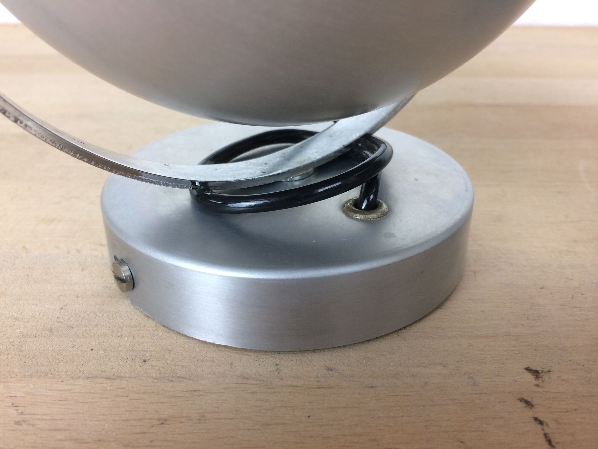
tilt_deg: -28.9
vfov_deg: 48.2
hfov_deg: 61.7
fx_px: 501
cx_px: 299
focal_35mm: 29
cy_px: 224
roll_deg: -0.5
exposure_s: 1/33
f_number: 2.2
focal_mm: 4.15
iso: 40
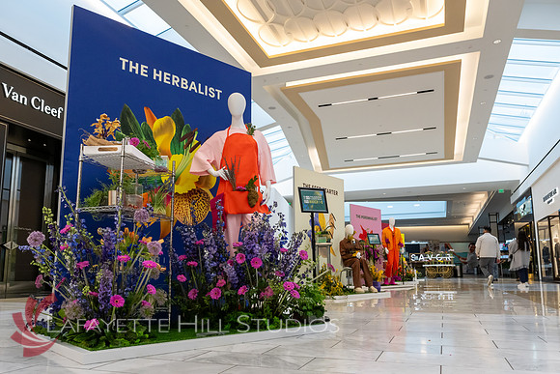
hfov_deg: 65.2
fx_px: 438
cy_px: 205
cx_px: 280
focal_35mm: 28
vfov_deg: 46.1
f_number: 6.3
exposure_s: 1/320
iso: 2000
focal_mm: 24
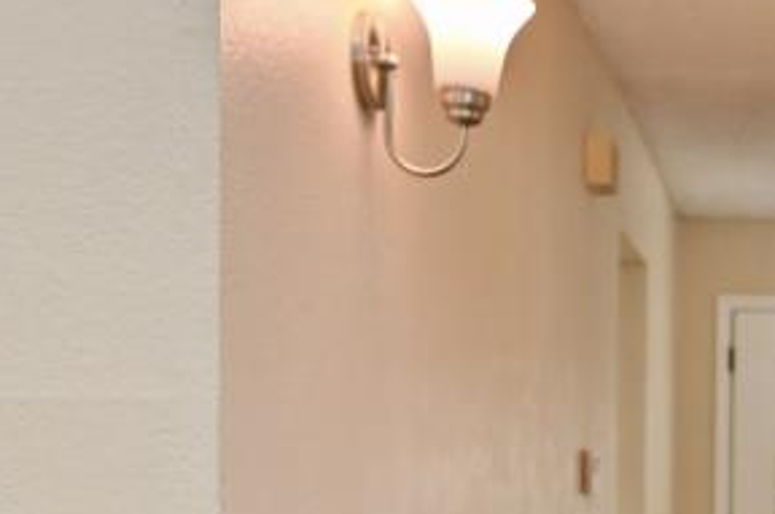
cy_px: 541
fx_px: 1569
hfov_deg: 25.5
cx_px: 875
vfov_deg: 18.0
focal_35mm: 73
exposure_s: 1/60
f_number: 4
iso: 360
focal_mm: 14
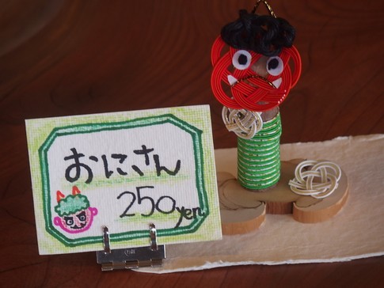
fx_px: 1442
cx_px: 192
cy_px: 144
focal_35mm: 130
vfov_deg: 11.4
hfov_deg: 15.2
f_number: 2.7
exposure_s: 1/80
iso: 100
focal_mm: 23.5
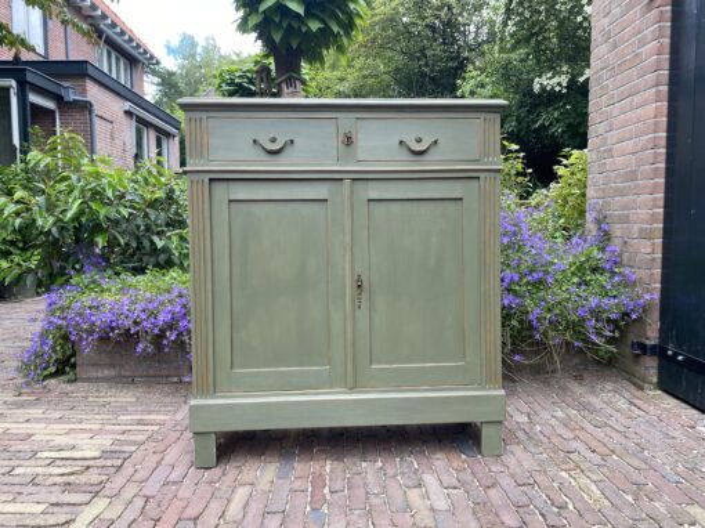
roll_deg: +0.3
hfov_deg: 67.3
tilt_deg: -3.9
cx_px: 352
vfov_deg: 53.0
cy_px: 264
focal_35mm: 26
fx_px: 529
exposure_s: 1/122
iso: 32
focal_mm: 4.25
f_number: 1.8
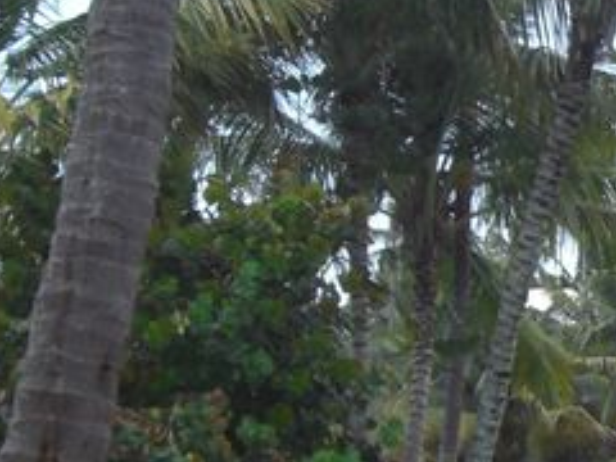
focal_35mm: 162
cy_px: 300
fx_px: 2883
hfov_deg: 11.8
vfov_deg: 9.2
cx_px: 806
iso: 64
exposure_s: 1/250
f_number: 2.7
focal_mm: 6.2
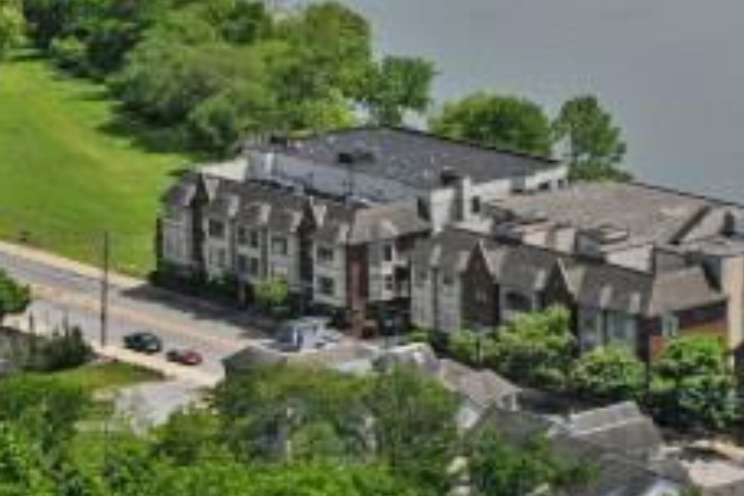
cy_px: -669
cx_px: 1899
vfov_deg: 6.6
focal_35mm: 197
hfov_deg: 9.2
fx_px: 4071
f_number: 8
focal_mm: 30
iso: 100
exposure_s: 1/500
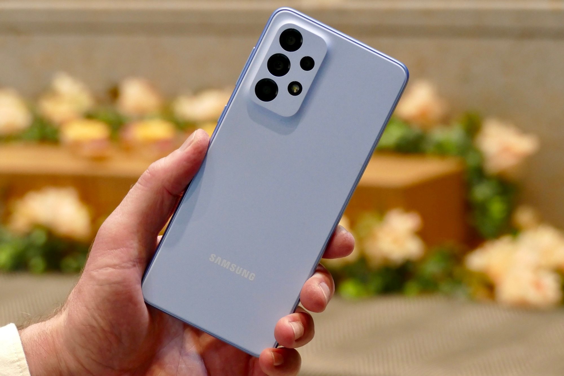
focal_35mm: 144
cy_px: 188
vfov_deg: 9.5
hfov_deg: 14.3
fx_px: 2256
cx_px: 282
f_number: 4
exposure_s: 1/80
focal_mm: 52.4
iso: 1250
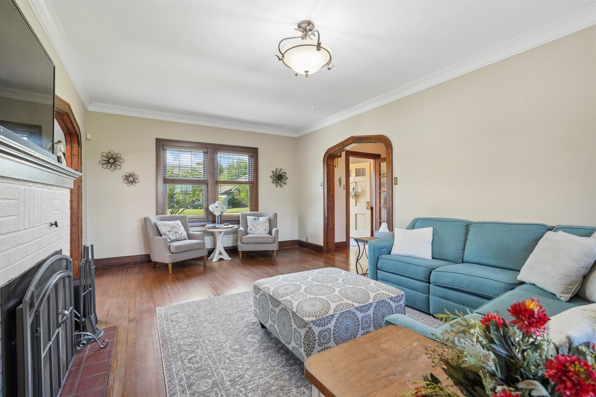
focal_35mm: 16
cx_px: 298
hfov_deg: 96.7
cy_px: 198
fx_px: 265
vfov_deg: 73.7
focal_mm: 16
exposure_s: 1/15
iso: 800
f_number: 10
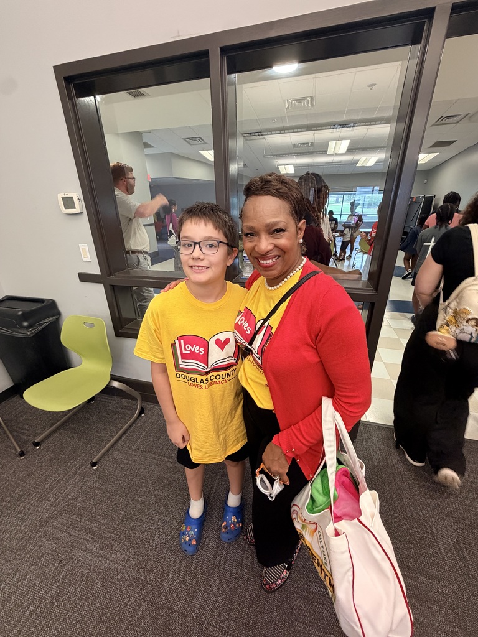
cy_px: 318
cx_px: 239
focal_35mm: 14
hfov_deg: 85.7
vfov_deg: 102.1
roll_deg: +1.9
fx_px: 258
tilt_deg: -24.7
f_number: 2.2
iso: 320
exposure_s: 1/60
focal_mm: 2.22
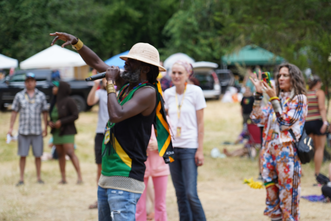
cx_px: 166
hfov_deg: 19.5
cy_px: 110
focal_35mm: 105
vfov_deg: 13.0
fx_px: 965
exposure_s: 1/160
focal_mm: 105
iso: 250
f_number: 4
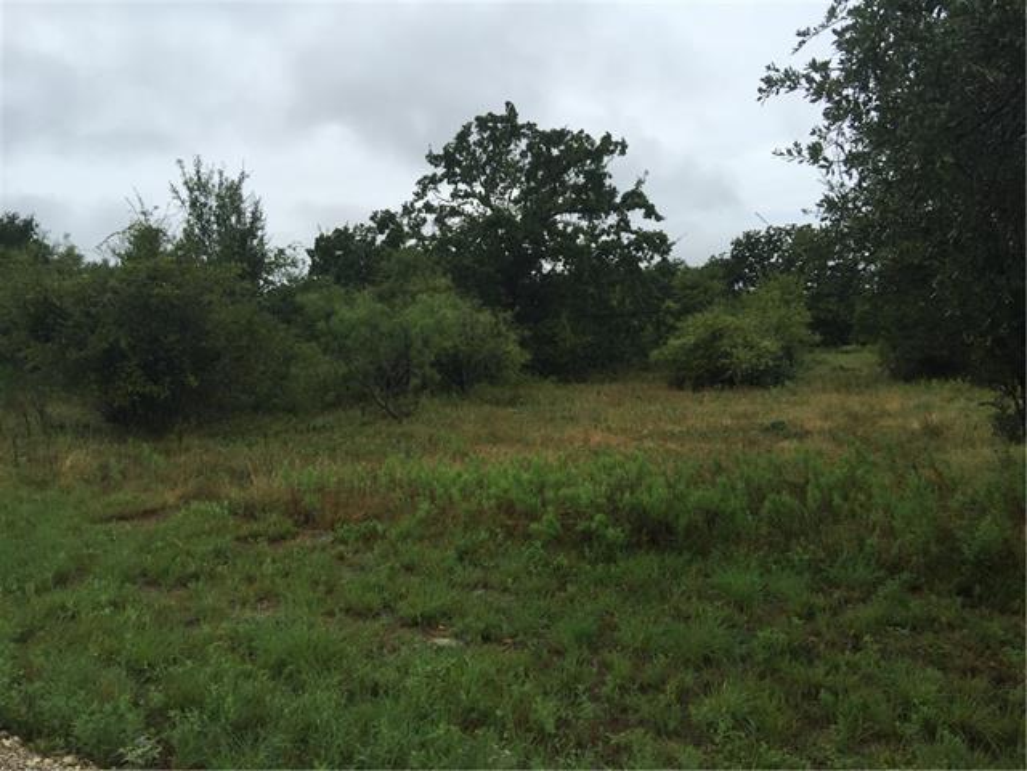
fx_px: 860
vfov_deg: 48.2
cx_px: 514
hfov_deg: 61.7
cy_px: 386
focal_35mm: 29
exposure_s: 1/1412
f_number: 2.2
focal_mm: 4.15
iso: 32
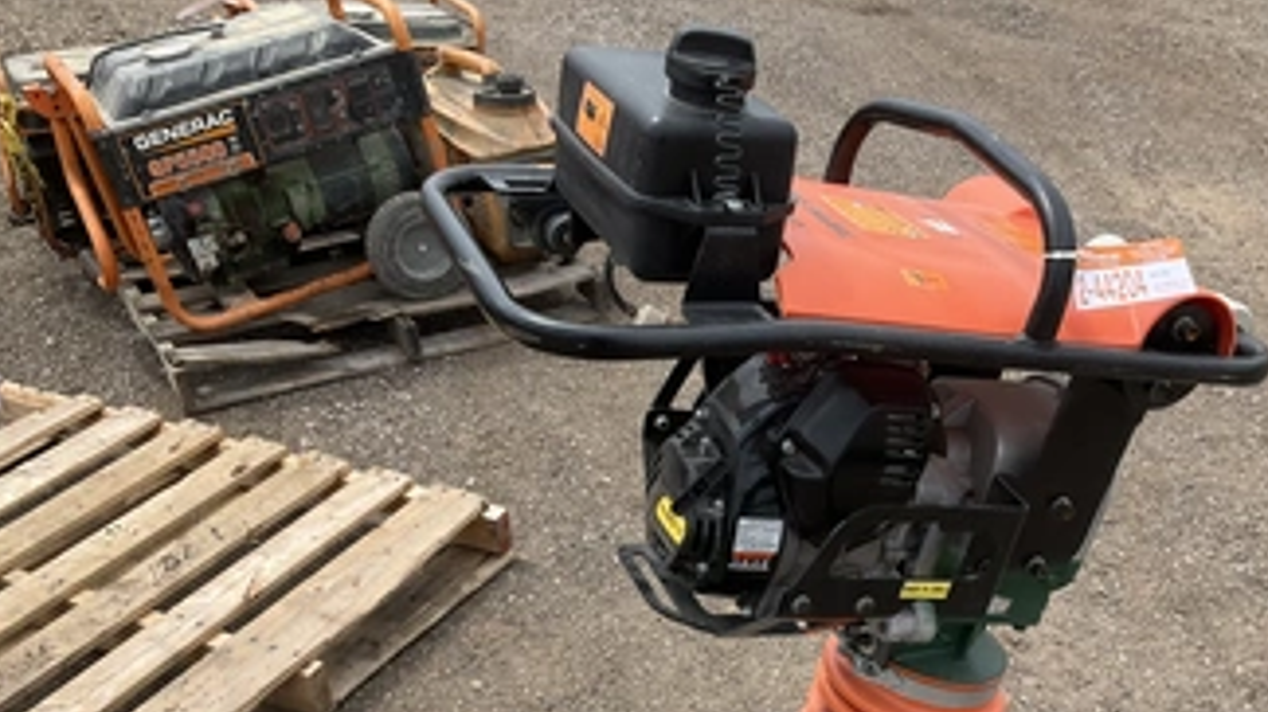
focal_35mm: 39
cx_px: 759
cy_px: 544
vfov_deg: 29.9
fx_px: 1311
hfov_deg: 51.3
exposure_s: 1/1195
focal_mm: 3
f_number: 1.8
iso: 25
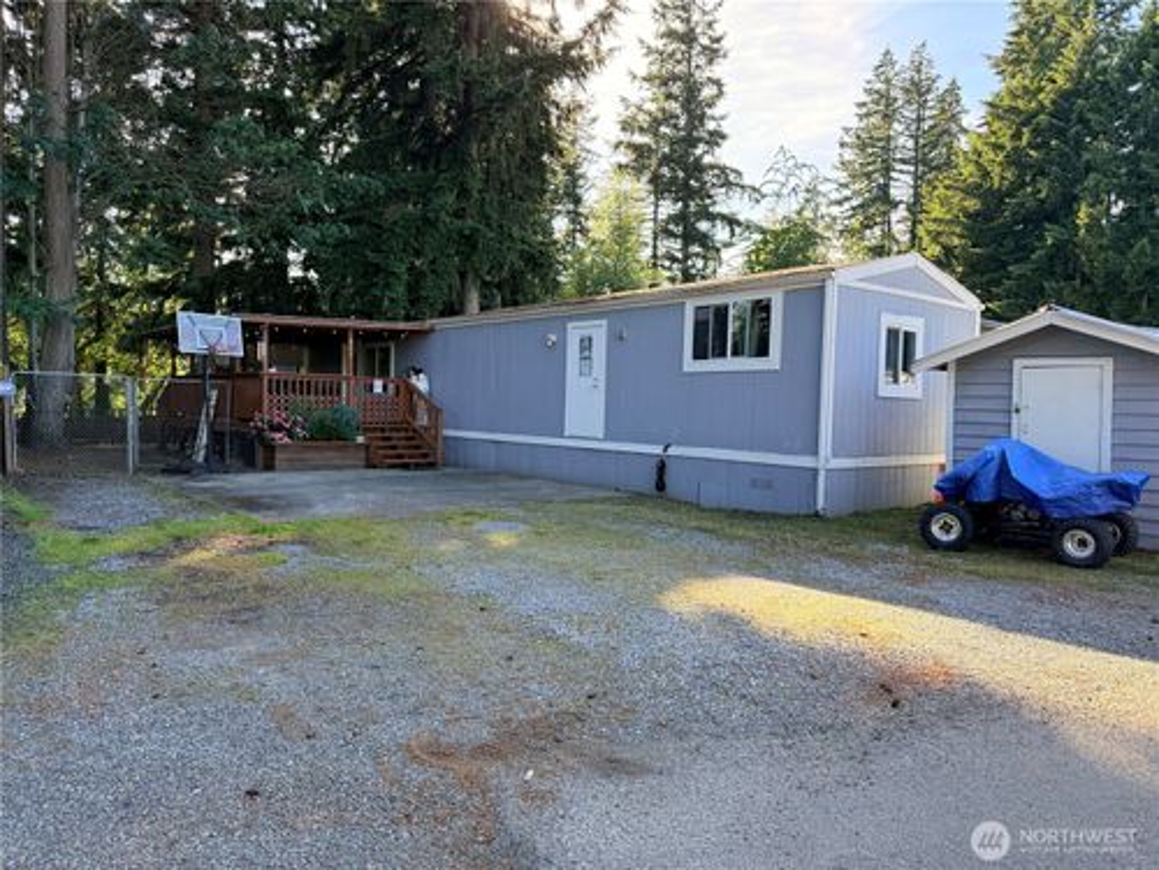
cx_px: 580
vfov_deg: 56.8
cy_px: 435
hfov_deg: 71.6
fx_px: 804
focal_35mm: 24
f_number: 1.78
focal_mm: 6.76
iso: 100
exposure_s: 1/535
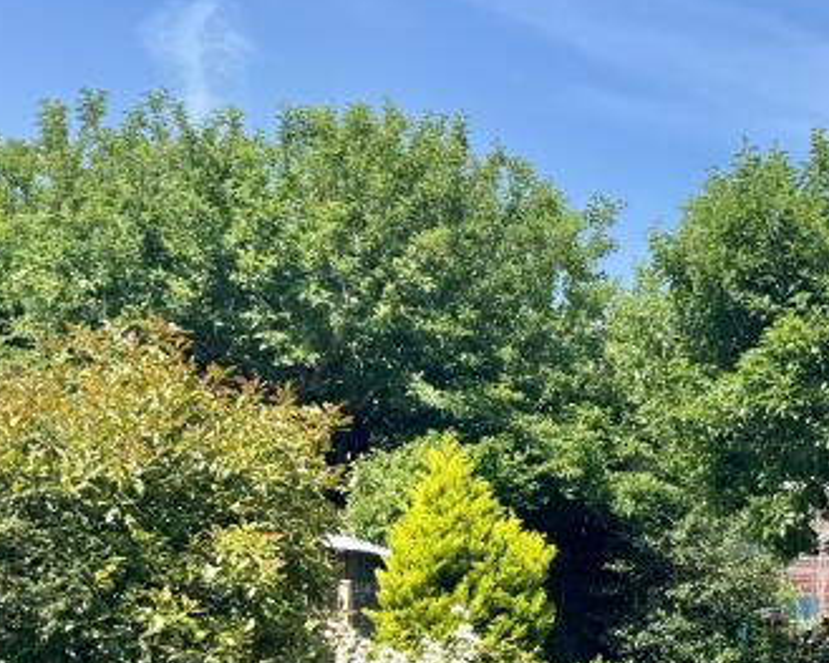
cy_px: 572
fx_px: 1791
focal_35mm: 73
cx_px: 1272
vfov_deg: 20.6
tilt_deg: +2.9
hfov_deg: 21.5
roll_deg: +0.0
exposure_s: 1/3413
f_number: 1.78
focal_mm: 6.76
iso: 80
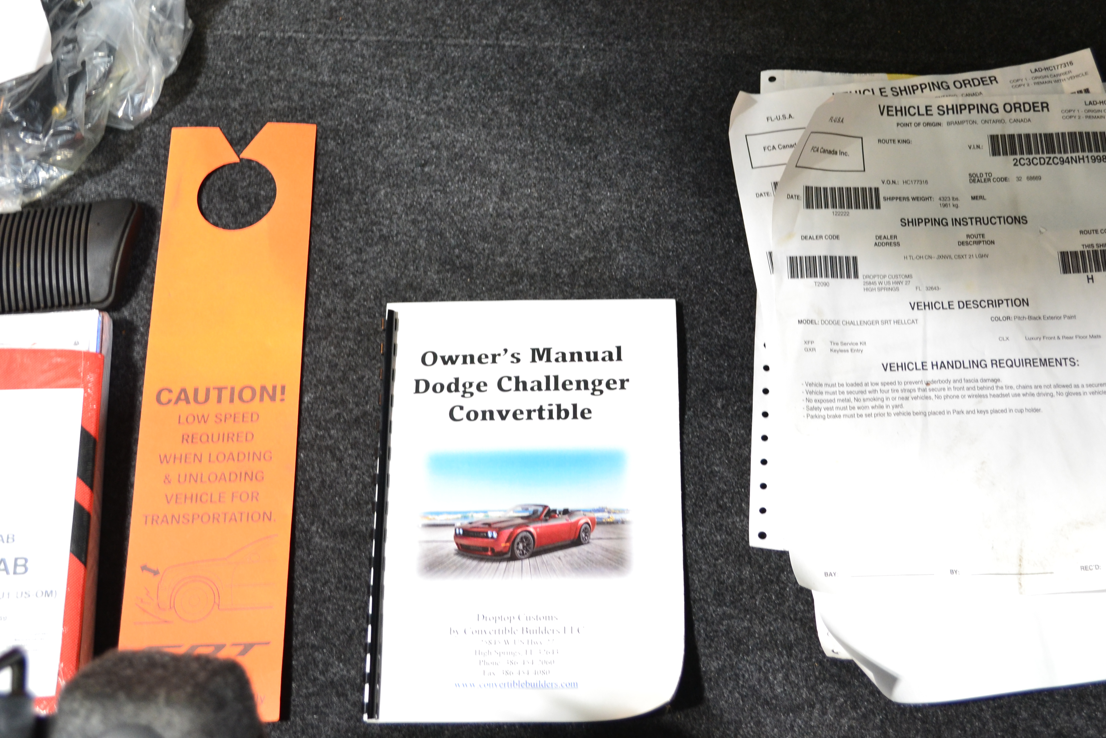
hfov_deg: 42.6
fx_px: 1413
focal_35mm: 46
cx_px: 629
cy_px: 269
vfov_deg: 29.1
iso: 800
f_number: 4
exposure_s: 1/10
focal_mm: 24
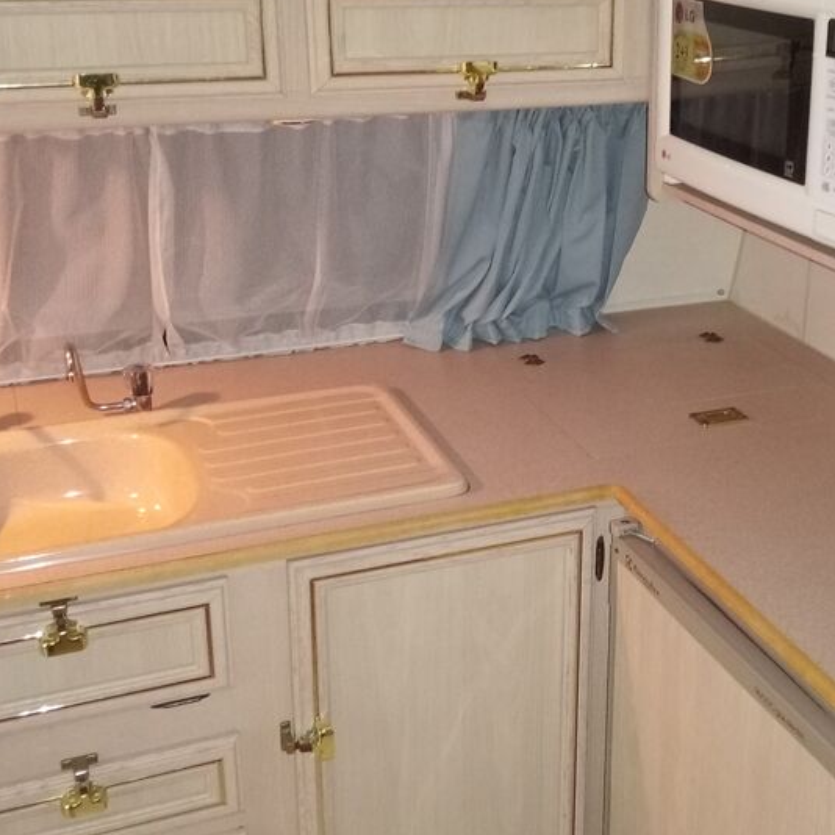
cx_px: 621
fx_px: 1392
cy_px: 358
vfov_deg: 33.3
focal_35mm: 51
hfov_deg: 32.8
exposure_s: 1/20
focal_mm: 3.98
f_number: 1.8
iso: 2062
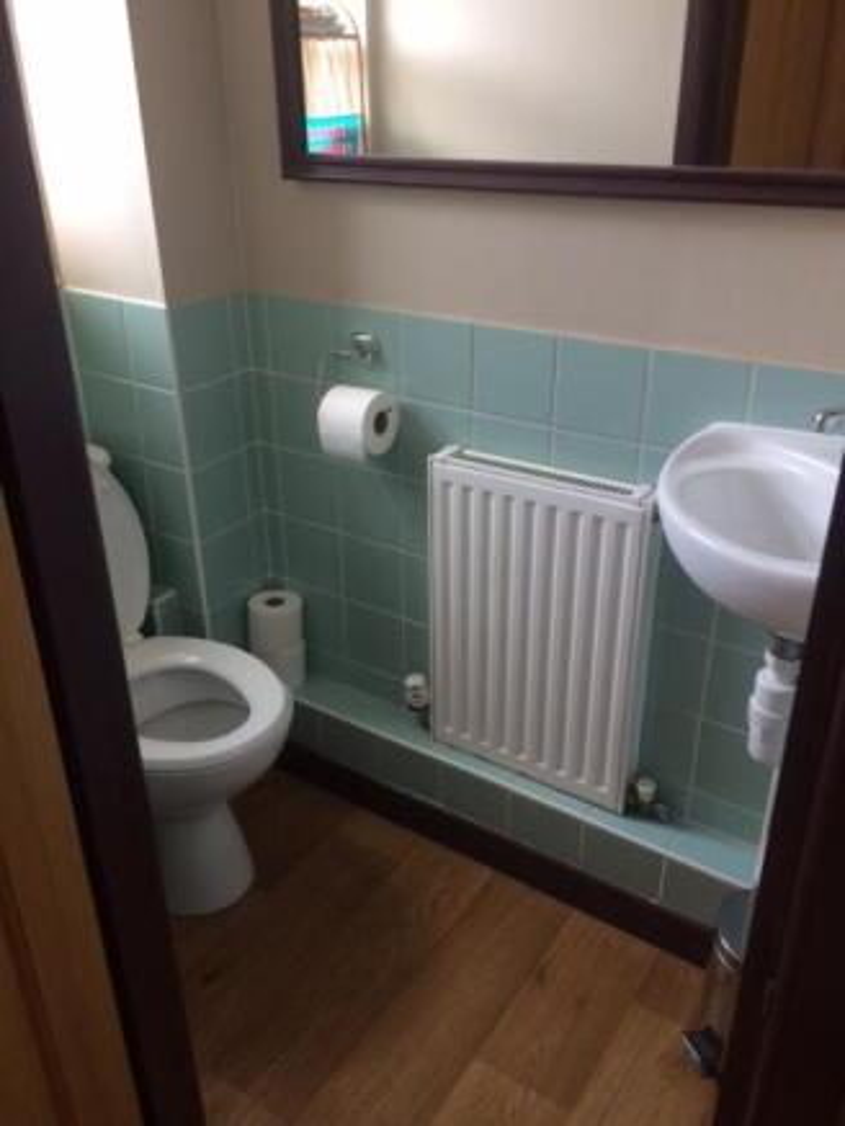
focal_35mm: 29
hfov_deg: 48.2
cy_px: 563
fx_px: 943
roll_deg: +0.1
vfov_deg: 61.6
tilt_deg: -28.3
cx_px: 422
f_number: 2.2
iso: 100
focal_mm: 4.15
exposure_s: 1/33
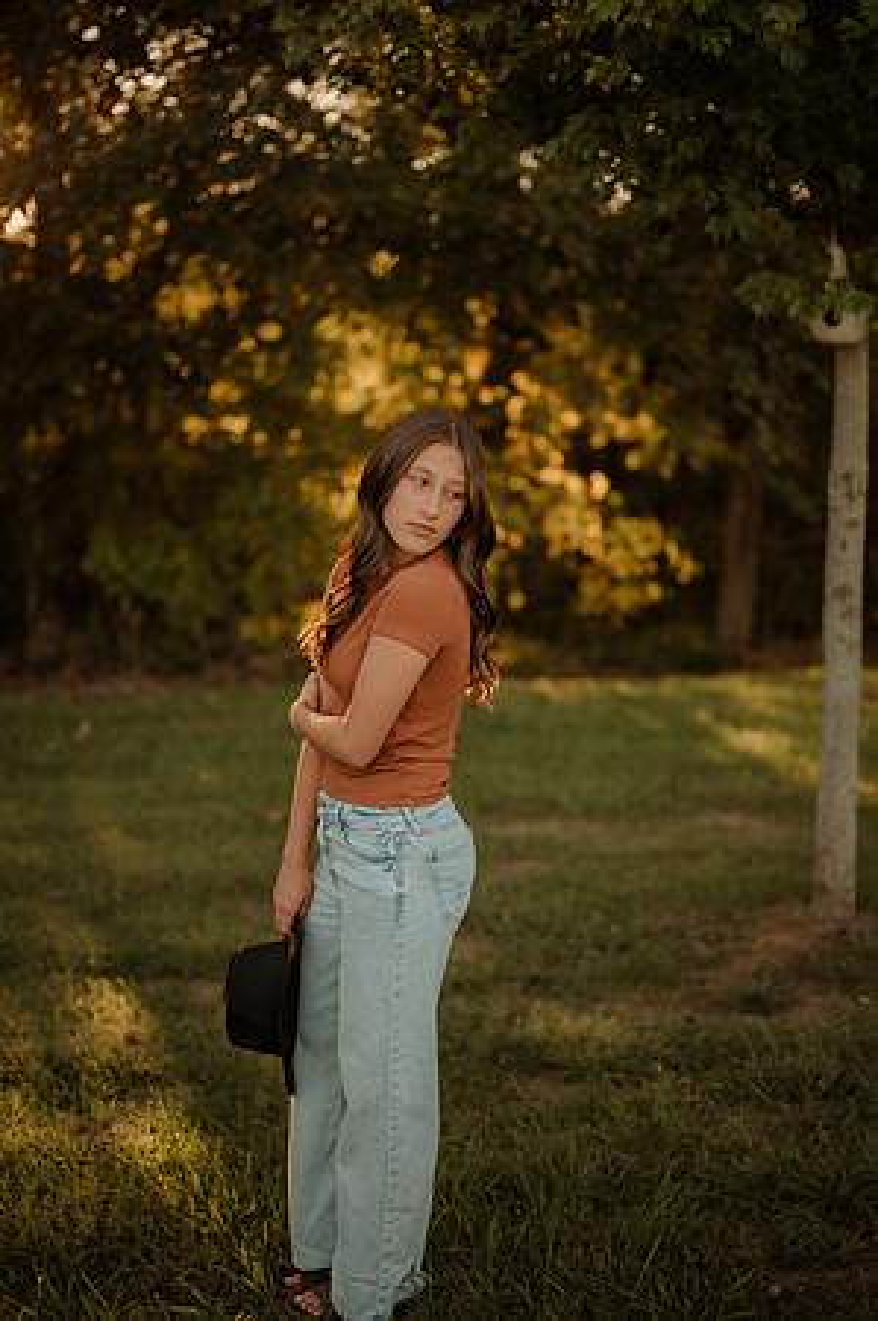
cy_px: 660
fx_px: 1833
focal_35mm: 50
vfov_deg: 39.6
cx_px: 439
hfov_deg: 26.9
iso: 250
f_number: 2
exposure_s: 1/640
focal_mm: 50
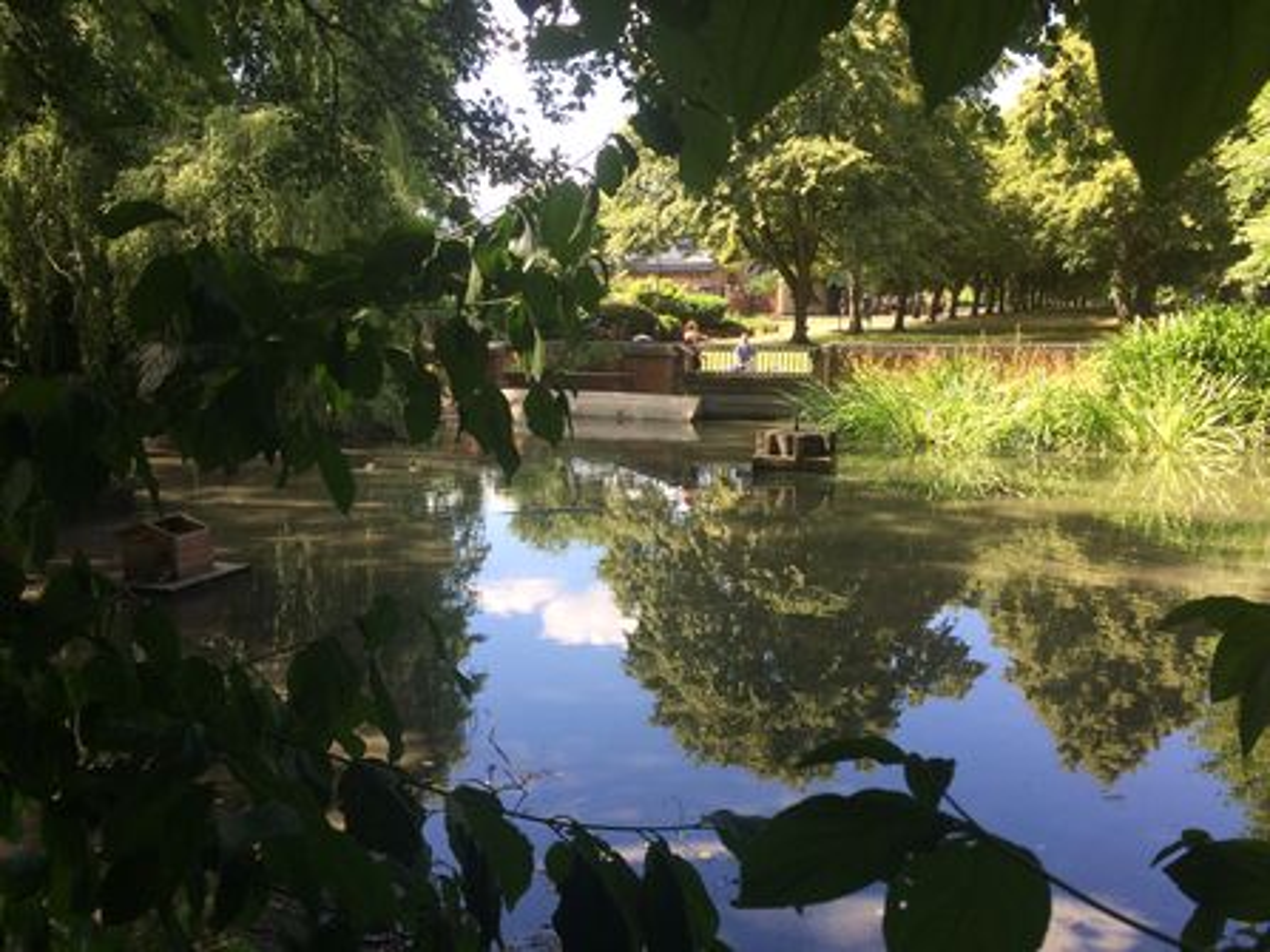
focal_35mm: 29
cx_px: 635
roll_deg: -1.0
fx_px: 1064
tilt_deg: -8.8
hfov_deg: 61.7
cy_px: 476
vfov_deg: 48.2
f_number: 2.2
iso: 32
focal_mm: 4.15
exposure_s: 1/302
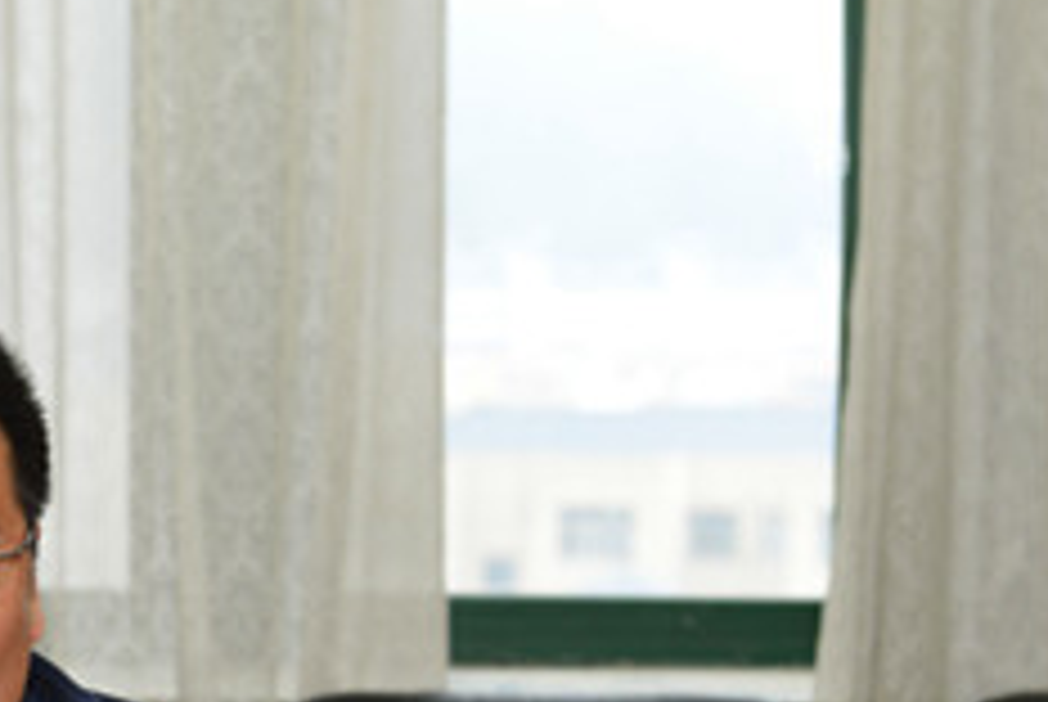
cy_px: 828
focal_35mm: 180
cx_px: -139
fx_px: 5247
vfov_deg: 7.6
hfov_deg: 11.2
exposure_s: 1/60
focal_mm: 70
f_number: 5.6
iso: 900
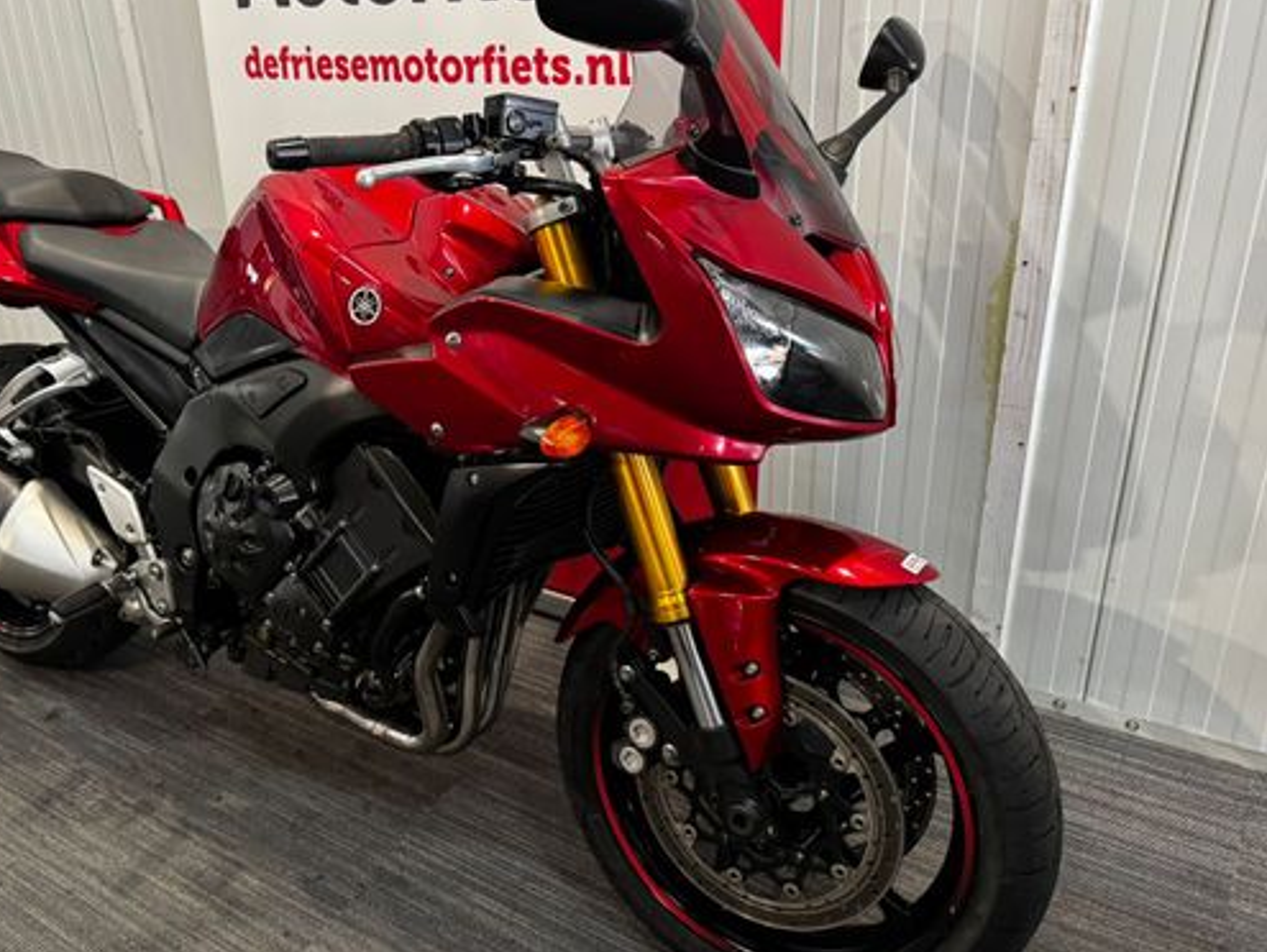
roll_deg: +5.9
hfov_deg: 57.4
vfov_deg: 45.5
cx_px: 453
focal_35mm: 31
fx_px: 1135
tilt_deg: -23.9
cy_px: 466
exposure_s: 1/50
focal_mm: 6.76
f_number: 1.78
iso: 400
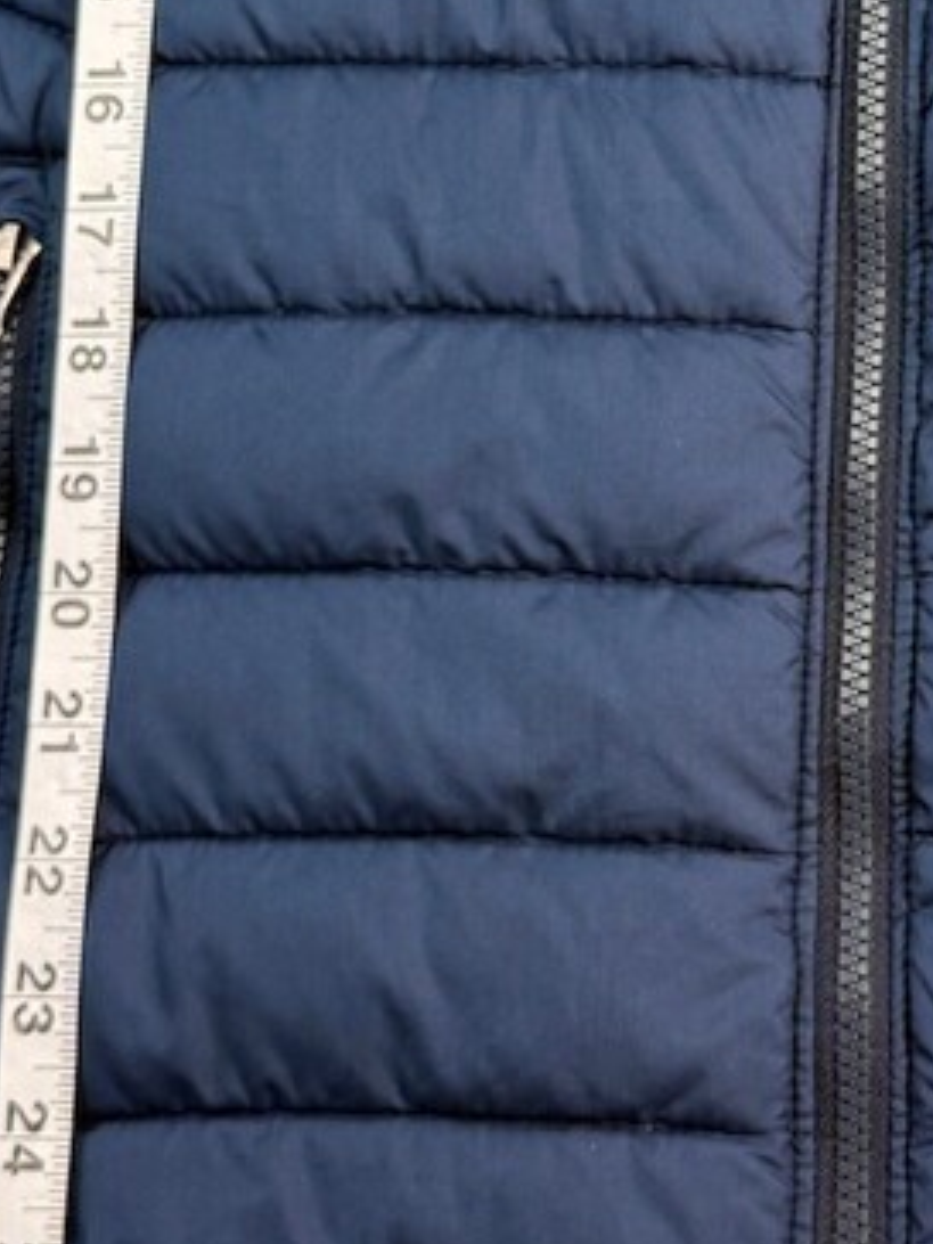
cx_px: 861
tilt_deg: -52.9
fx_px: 3162
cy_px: 46
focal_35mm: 88
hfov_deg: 16.5
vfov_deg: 21.6
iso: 64
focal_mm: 6.76
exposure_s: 1/199
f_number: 1.78
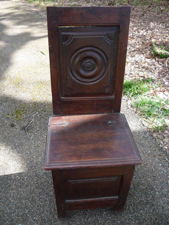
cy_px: 112
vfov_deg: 60.0
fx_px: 195
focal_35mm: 30
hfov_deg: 46.8
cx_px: 84
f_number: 3.5
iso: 100
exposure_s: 1/100
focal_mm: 5.2
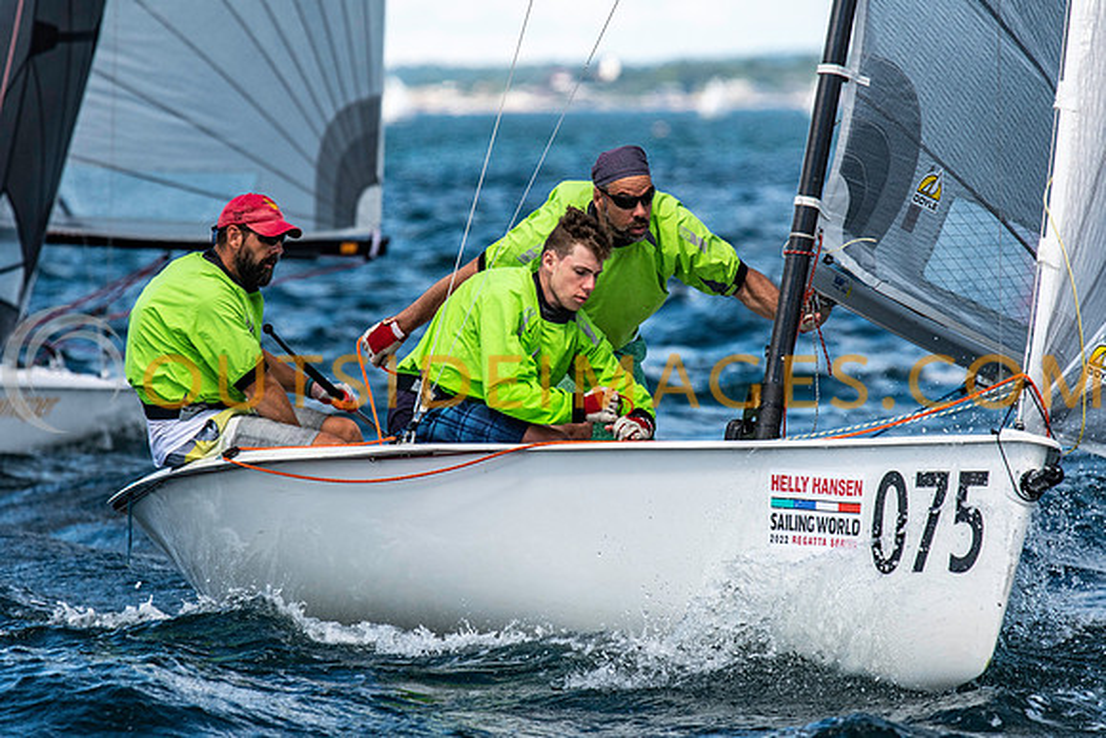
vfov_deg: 3.1
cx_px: 553
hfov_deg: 4.6
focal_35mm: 450
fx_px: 13828
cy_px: 369
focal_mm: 300
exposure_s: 1/3200
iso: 500
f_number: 5
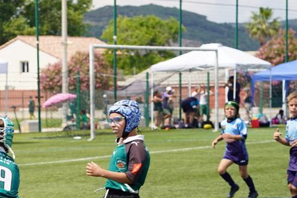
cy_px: 171
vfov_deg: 7.5
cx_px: 17
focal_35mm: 184
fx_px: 1518
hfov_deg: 11.1
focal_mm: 70
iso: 100
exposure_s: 1/500
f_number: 5
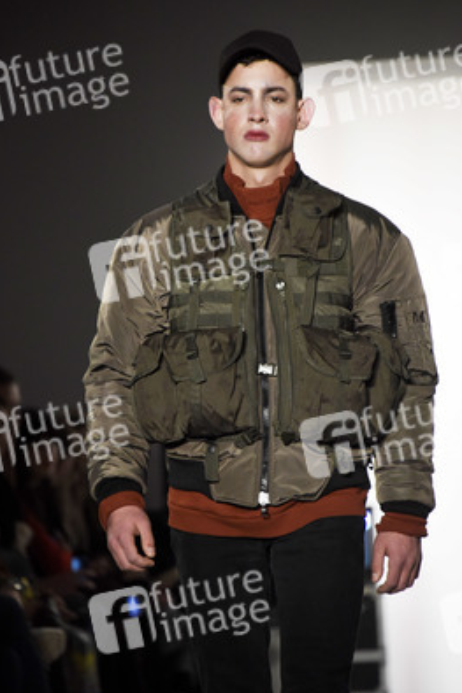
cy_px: 349
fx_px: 5857
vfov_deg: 6.8
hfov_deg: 4.5
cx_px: 230
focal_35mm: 304
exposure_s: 1/320
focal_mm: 300
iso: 4000
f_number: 5.6
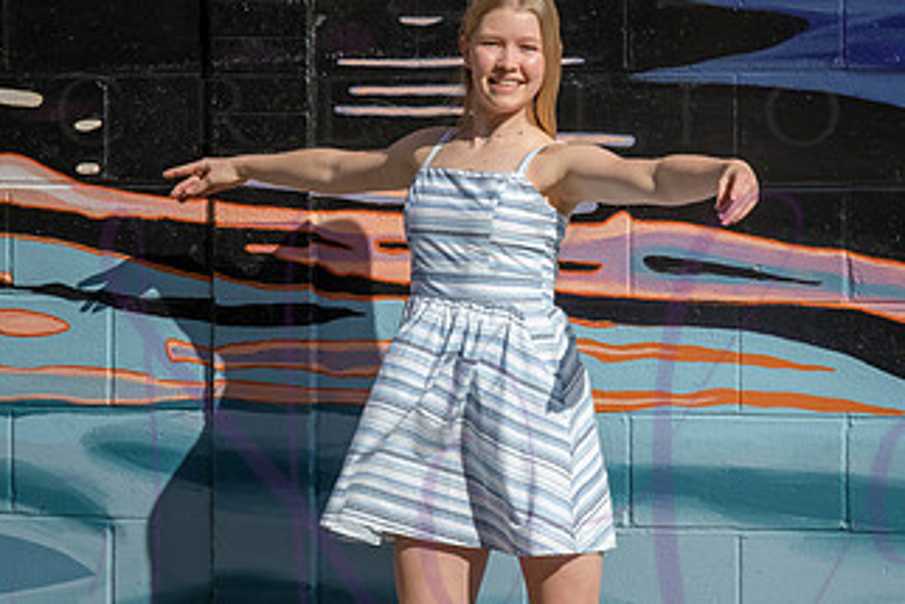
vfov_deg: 5.7
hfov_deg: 8.5
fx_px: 6111
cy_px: 249
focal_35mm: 243
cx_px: 573
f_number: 11
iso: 400
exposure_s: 1/1000
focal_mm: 135
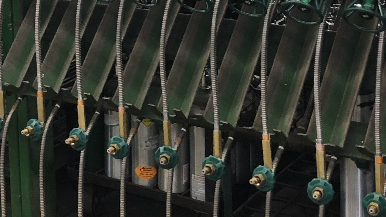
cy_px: -56
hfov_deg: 21.8
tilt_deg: -8.5
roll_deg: +1.1
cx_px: 54
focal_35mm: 96
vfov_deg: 12.3
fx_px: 983
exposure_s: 1/15
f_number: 1.8
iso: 50
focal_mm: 3.99
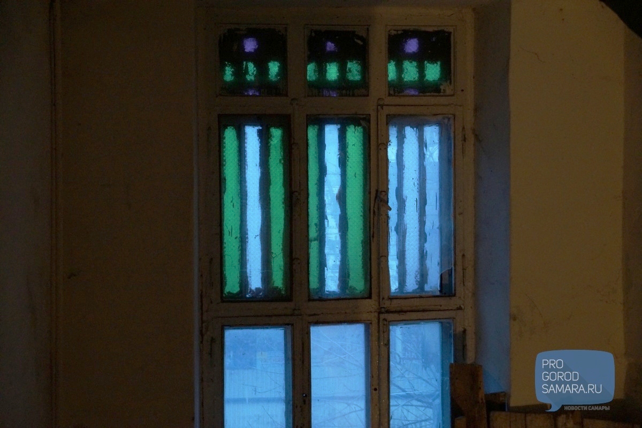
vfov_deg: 22.6
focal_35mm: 60
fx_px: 1070
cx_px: 321
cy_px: 214
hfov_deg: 33.4
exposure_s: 1/30
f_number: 4.5
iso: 3200
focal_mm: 40
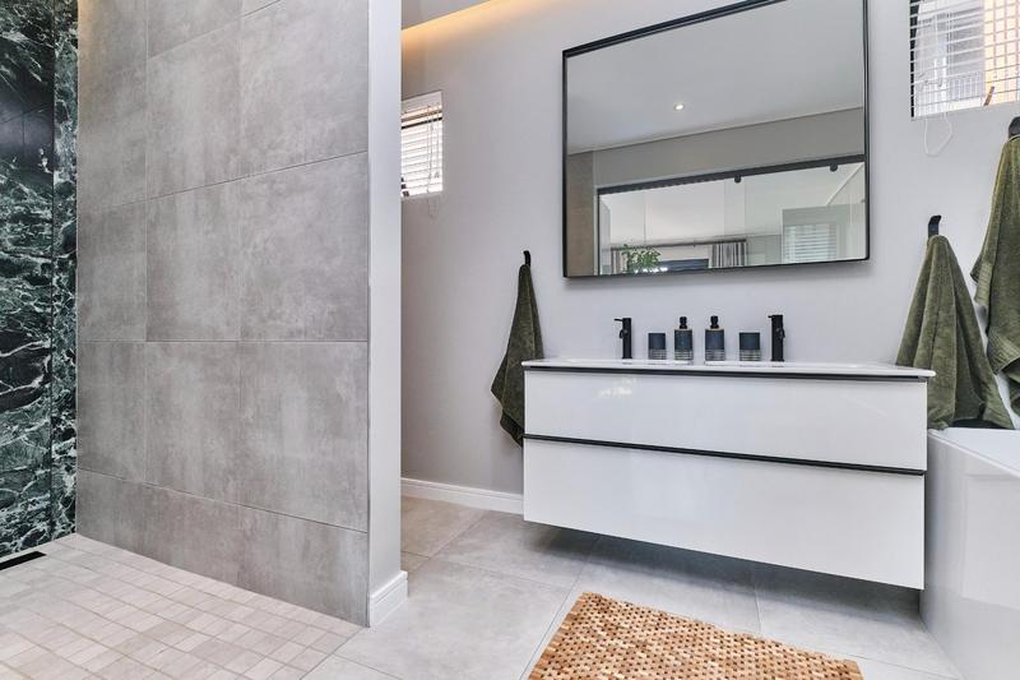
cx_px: 510
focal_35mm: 15
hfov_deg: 100.4
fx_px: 425
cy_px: 340
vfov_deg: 77.3
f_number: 8
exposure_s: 1/100
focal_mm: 10
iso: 800
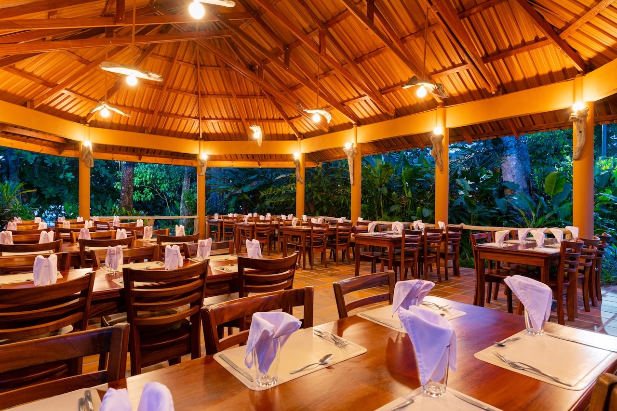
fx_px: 343
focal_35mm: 20
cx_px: 308
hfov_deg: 84.0
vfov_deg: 61.9
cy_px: 206
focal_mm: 20
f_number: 10
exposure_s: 3
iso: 100
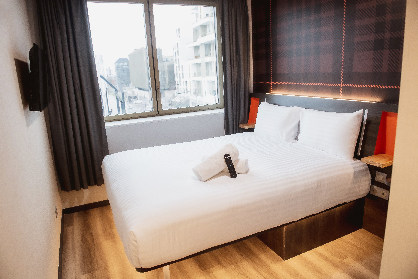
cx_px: 209
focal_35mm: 24
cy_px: 140
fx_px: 279
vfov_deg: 53.1
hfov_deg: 73.7
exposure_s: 1/80
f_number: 3.2
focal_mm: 24
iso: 800
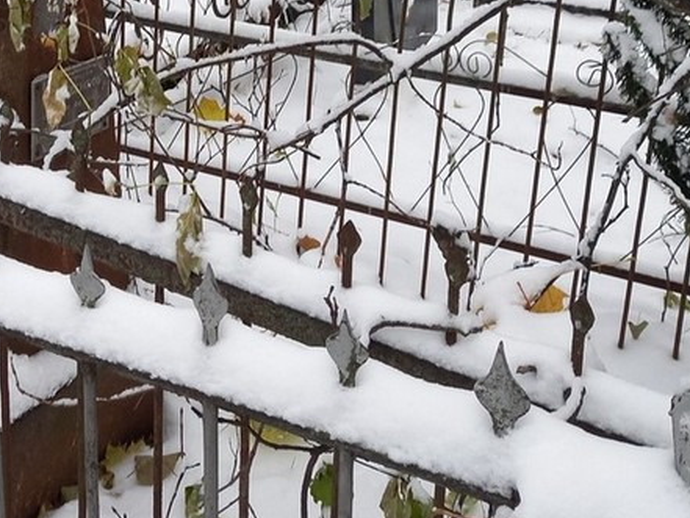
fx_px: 1156
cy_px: -20
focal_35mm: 58
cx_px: 200
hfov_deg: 32.8
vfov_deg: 24.0
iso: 64
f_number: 2
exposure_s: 1/50
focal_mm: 4.6
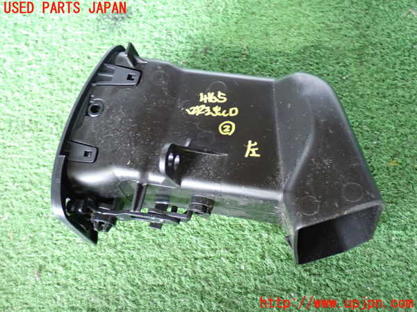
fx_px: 566
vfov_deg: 30.9
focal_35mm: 47
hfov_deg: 40.4
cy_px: 156
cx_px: 208
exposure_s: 1/25
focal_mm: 8.4
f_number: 3.1
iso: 800
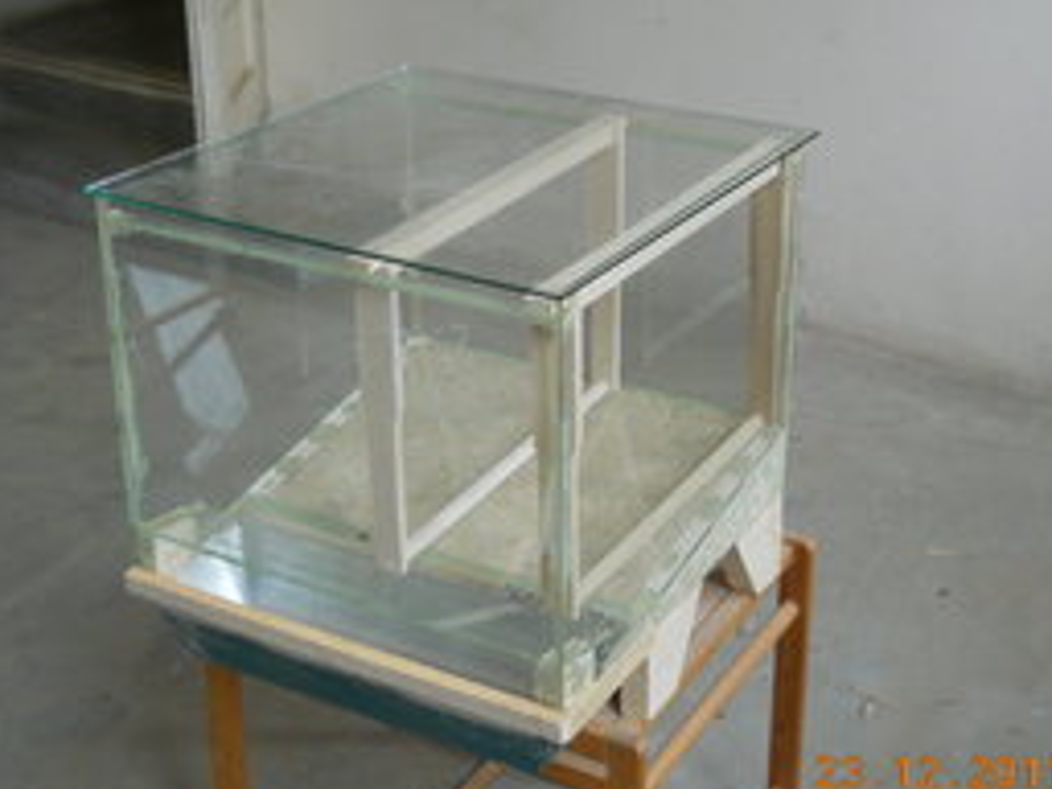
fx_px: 1702
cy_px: 339
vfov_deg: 26.1
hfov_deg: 34.3
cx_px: 567
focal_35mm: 56
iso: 250
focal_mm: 6.72
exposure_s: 1/30
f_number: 3.1
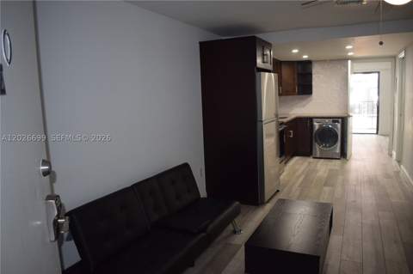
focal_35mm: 27
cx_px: 206
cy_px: 137
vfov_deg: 47.8
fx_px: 309
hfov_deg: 67.4
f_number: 4
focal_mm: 18
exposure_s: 1/60
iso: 800
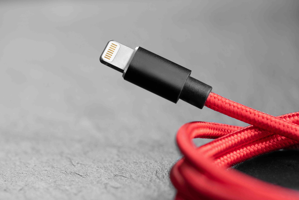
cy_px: 100
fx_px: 872
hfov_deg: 19.4
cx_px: 150
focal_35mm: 105
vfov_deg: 13.1
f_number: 9
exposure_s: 1/125
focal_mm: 105
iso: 200
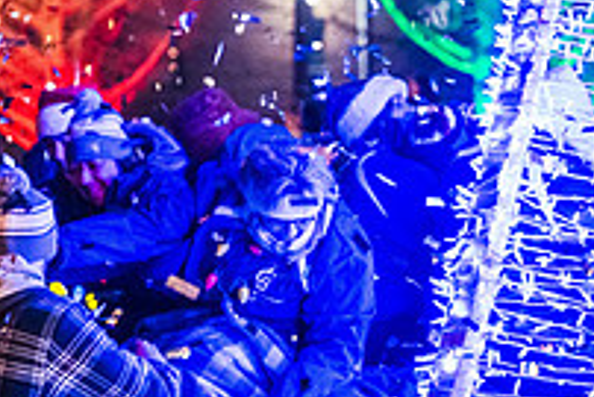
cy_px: 175
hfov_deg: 8.5
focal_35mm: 238
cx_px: 726
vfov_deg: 5.8
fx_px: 3930
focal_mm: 83
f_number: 2.8
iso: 6400
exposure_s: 1/320
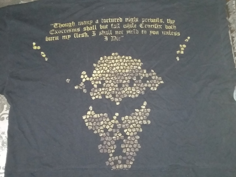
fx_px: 211
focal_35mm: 31
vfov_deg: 45.4
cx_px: 118
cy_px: 88
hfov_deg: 58.4
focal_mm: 3.3
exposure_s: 1/17
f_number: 2.2
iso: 320
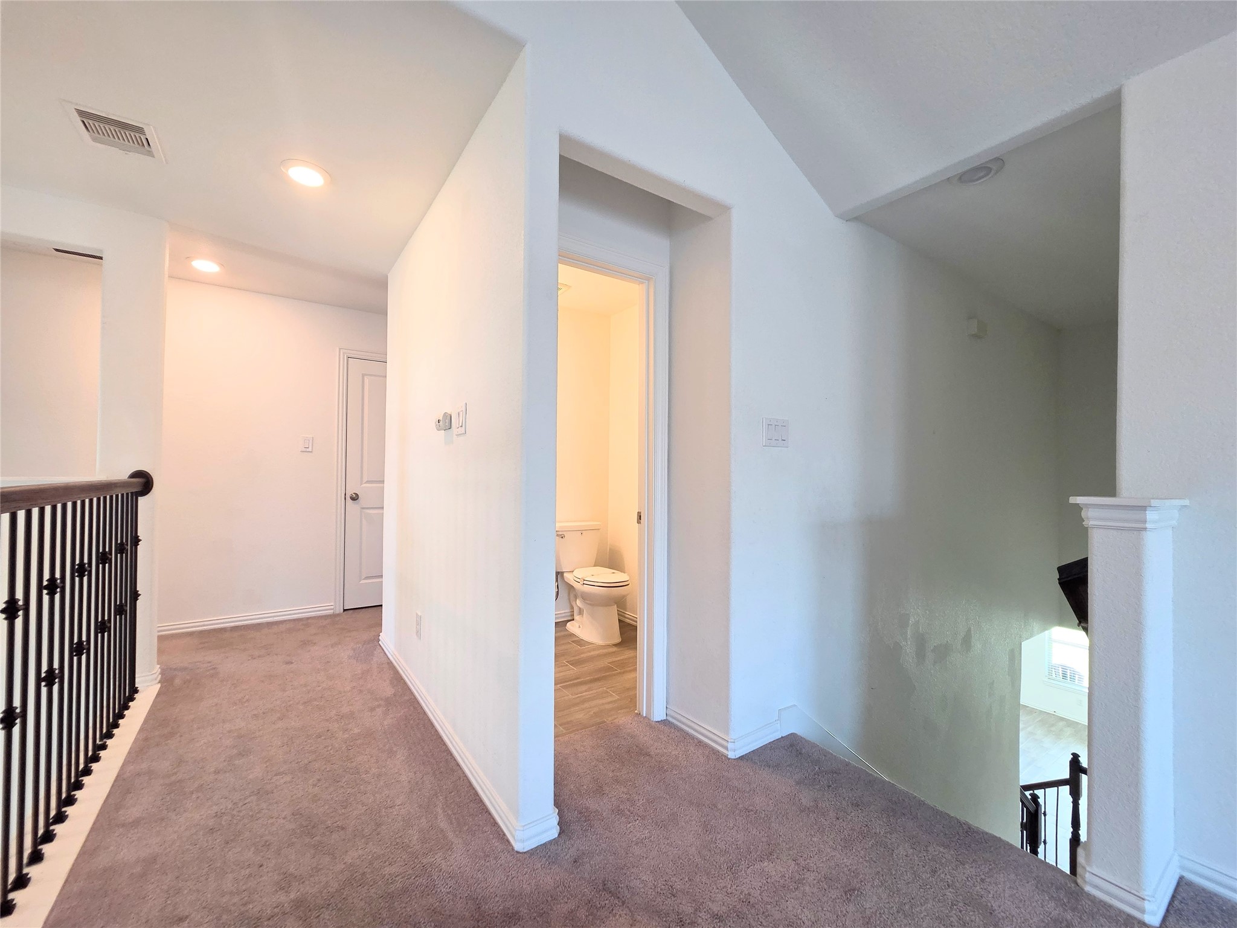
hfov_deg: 106.2
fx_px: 465
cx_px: 618
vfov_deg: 89.9
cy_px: 464
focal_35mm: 13
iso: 250
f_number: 2.2
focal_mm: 2.2
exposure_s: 1/120
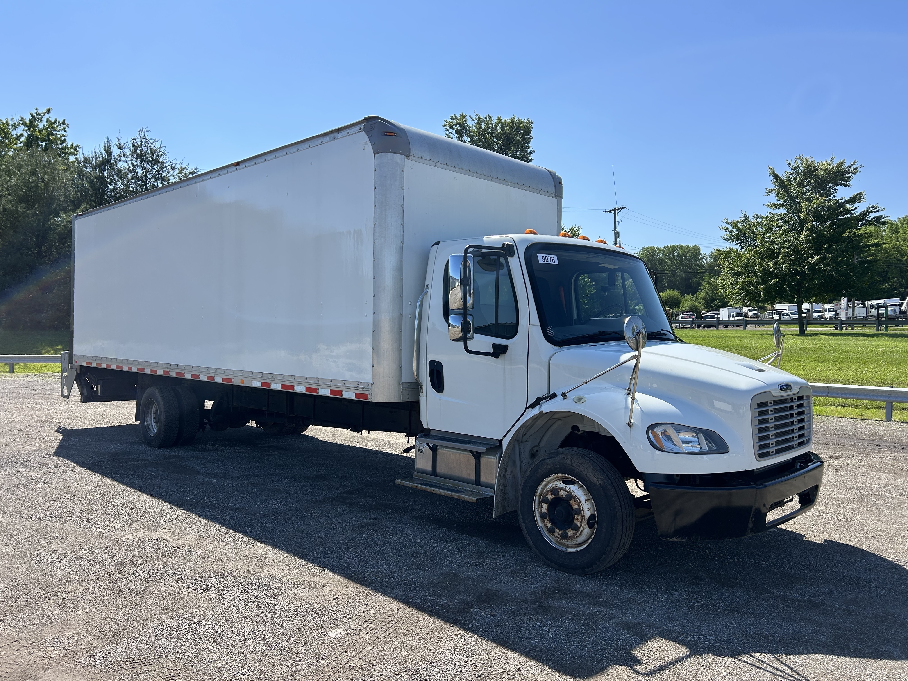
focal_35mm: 26
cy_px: 340
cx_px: 454
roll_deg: -0.8
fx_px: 682
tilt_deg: -1.6
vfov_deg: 53.1
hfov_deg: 67.3
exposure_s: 1/3571
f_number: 1.5
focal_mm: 5.7
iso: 50
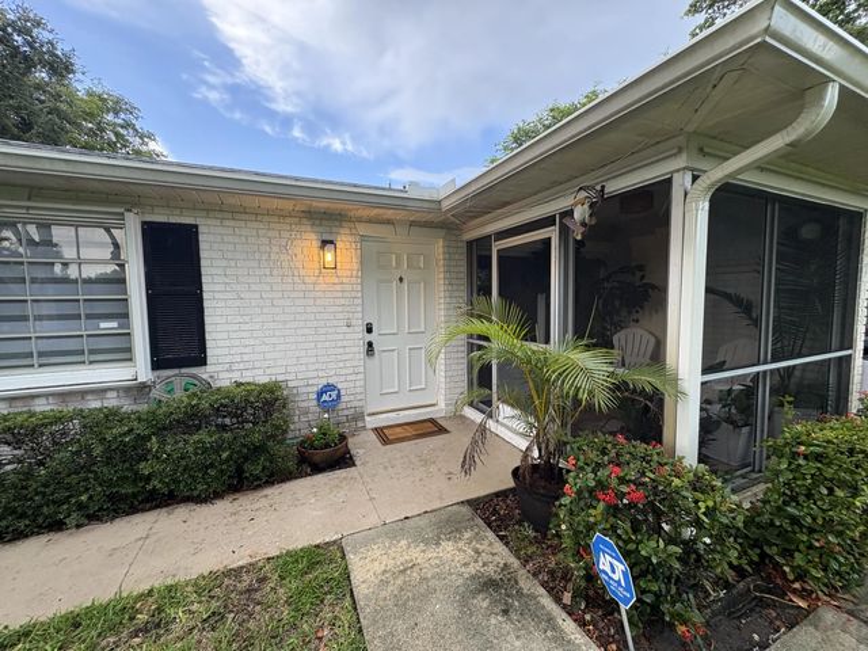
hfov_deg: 102.1
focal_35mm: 14
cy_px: 326
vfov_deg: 85.7
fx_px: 351
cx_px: 434
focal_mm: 2.22
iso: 80
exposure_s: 1/99
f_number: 2.2
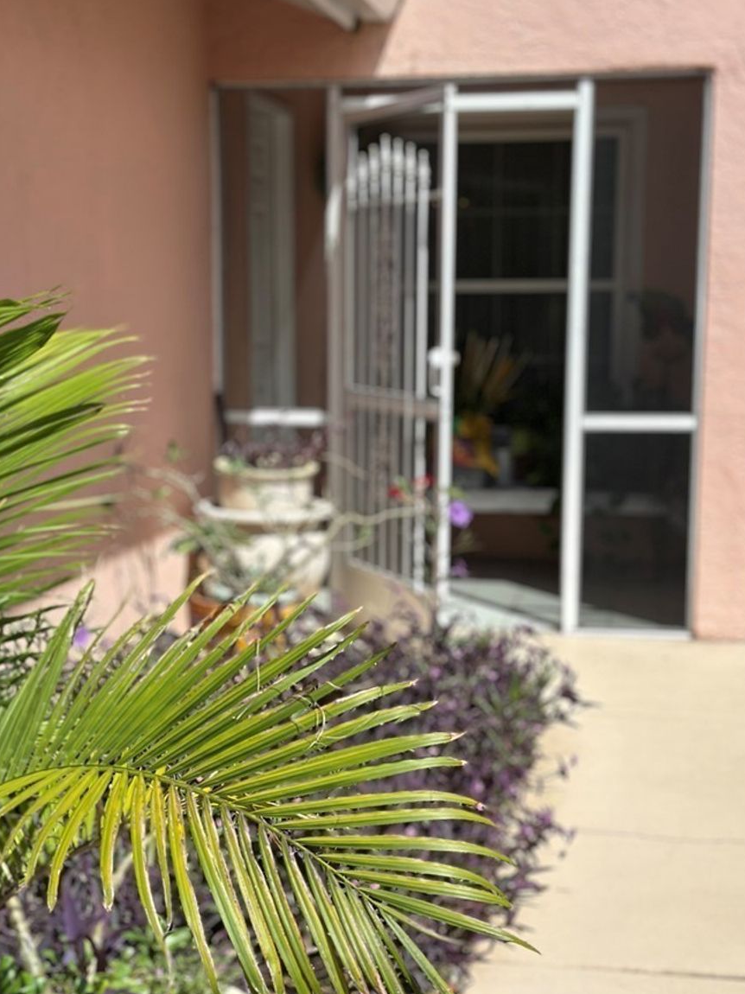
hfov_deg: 25.6
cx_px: 329
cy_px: 503
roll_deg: +0.4
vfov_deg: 33.8
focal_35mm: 57
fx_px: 1636
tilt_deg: -6.4
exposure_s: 1/6623
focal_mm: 6.86
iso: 100
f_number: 1.78
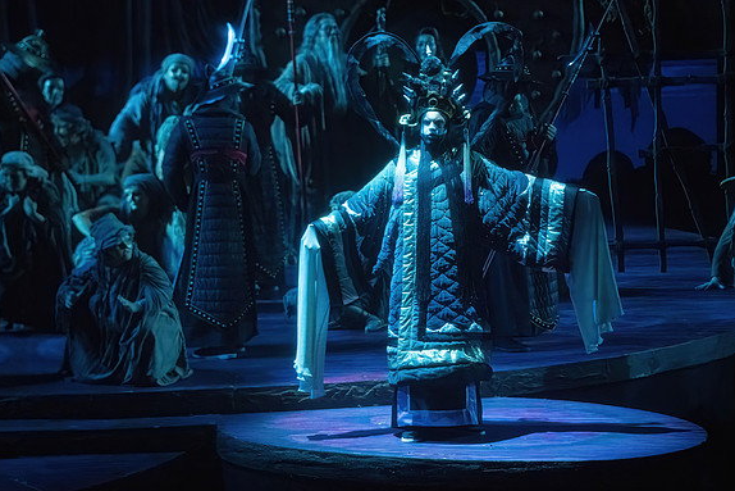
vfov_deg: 6.8
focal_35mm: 202
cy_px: 247
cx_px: 368
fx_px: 4125
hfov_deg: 10.2
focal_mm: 200
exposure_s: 1/400
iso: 20000
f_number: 4.5
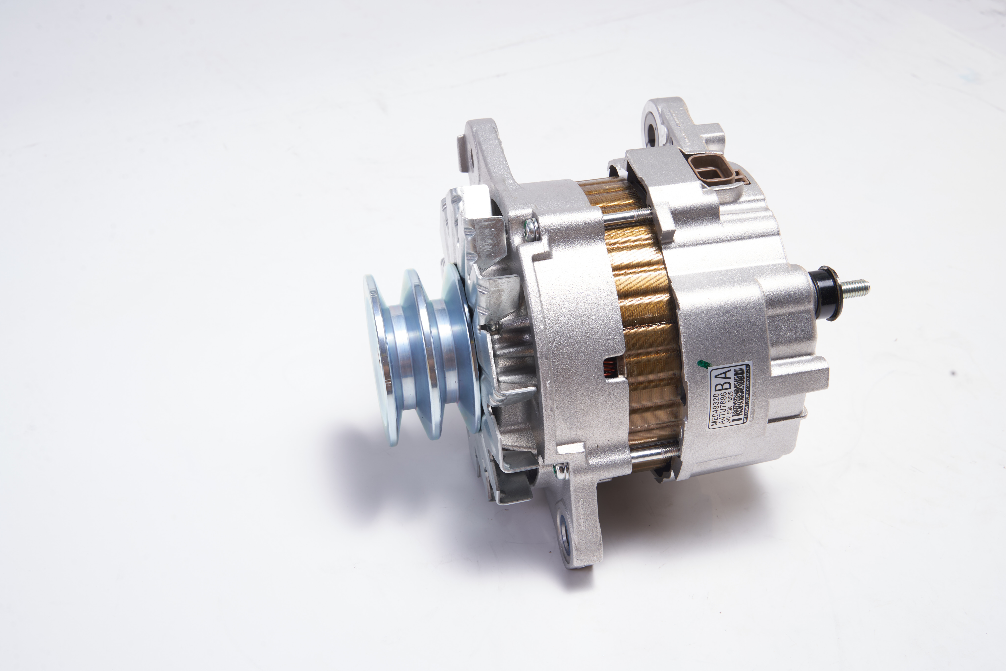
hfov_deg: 45.4
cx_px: 503
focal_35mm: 43
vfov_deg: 31.2
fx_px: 1202
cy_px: 336
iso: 80
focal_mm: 43
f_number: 14
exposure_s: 1/100
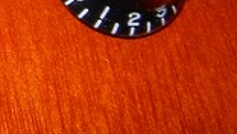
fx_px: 761
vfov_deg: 9.6
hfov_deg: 14.0
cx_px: -280
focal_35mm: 121
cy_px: -97
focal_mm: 4.5
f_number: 10.2
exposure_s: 1/25
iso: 200
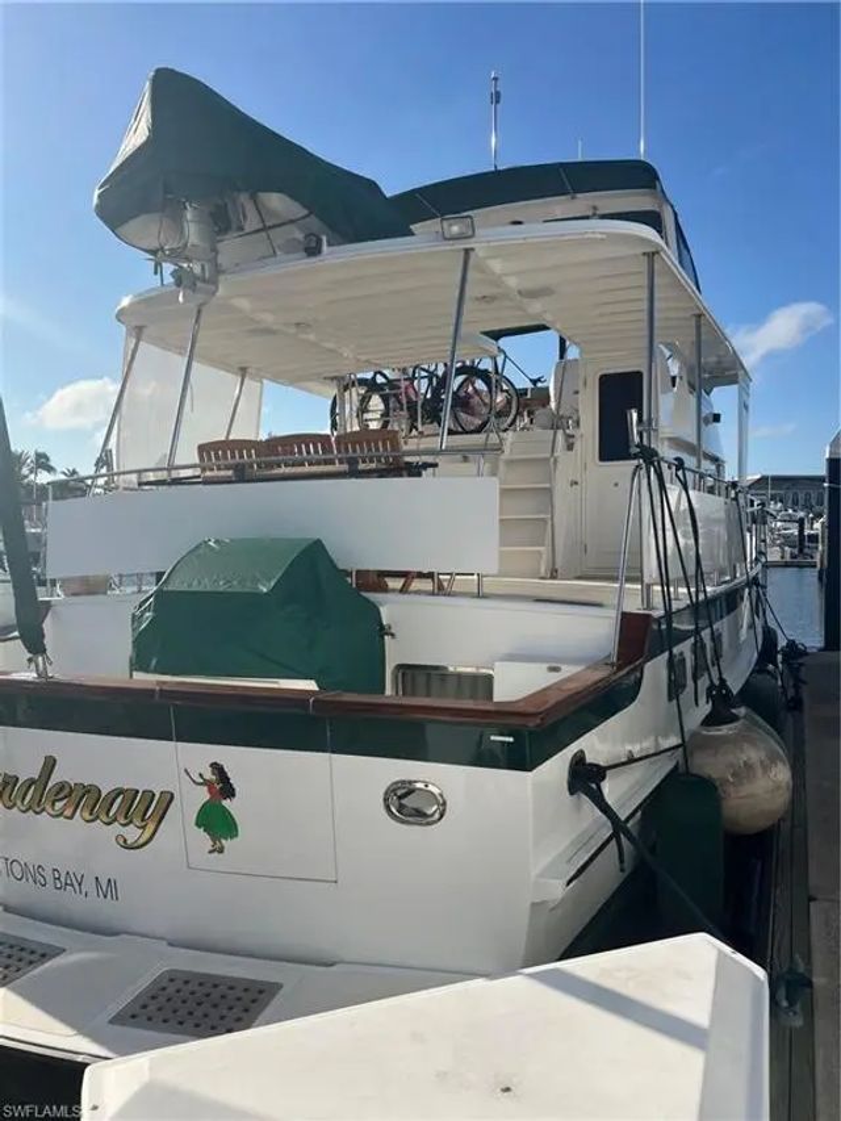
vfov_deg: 67.3
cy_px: 560
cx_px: 420
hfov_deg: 53.1
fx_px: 842
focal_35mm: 26
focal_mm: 5.7
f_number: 1.5
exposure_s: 1/5587
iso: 50
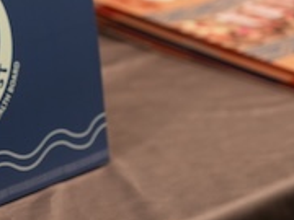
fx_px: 1902
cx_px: -74
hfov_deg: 8.7
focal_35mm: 224
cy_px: 33
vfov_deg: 6.6
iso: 1250
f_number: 4
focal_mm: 70
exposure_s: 1/160
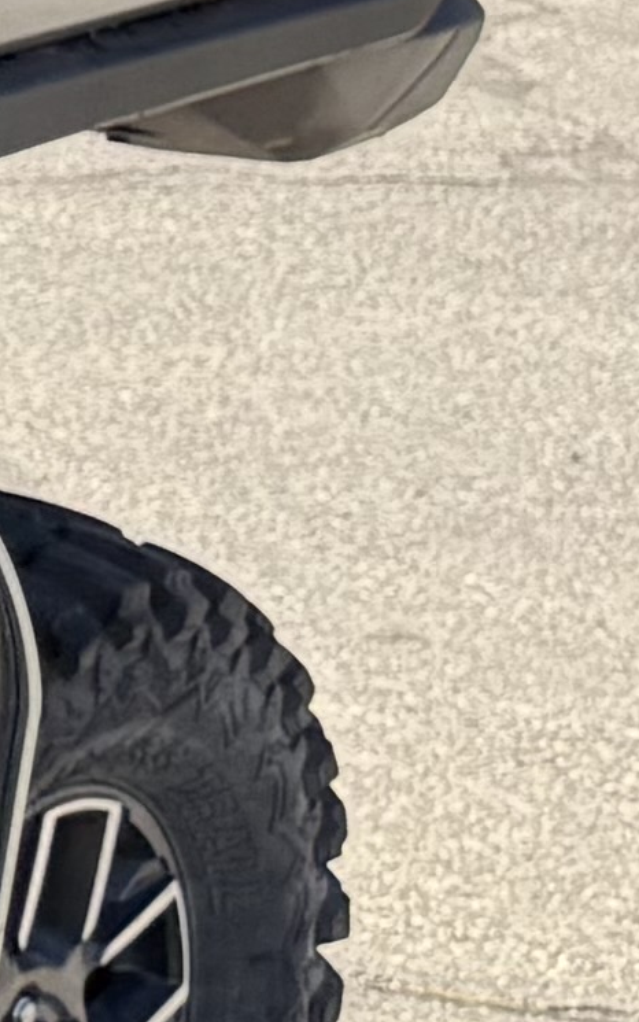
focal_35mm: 195
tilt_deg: -7.9
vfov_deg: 10.6
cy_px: -54
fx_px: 5430
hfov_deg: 5.2
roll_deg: -2.5
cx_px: -2668
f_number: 1.78
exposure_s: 1/943
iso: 80
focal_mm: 6.76
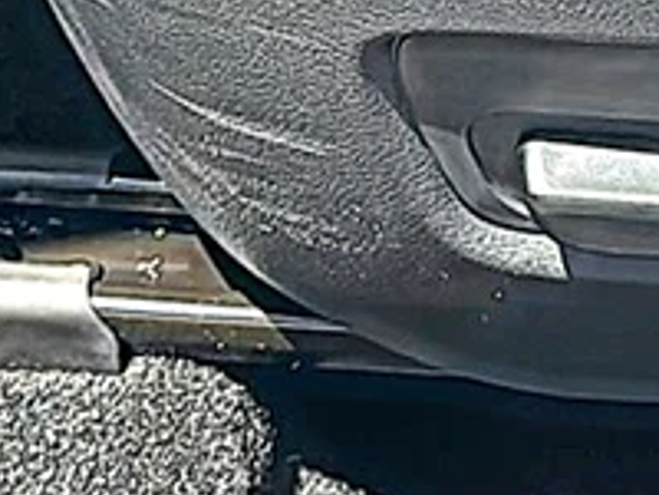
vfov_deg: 9.4
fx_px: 2932
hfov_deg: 12.5
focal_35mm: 154
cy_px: -206
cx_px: 774
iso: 80
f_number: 1.78
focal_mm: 6.86
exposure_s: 1/1852
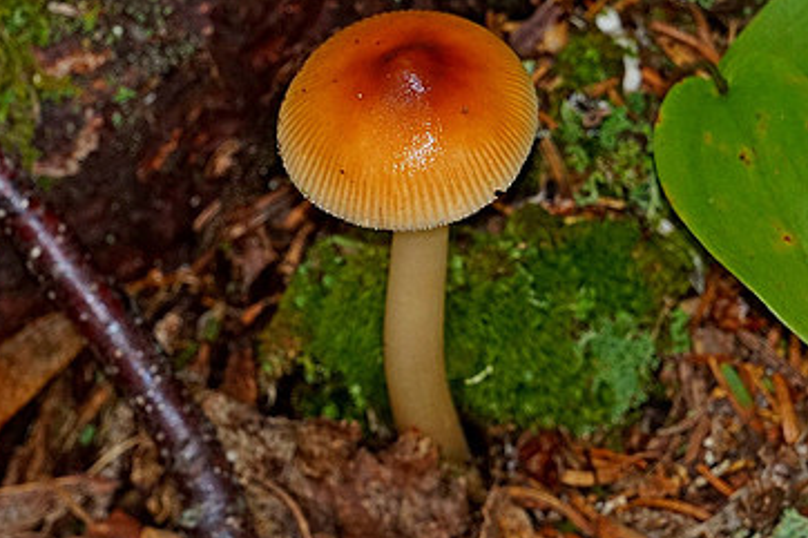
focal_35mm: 505
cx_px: 545
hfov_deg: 4.1
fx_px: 11329
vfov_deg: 2.7
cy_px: 160
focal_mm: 210
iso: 1000
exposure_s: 1/60
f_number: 13
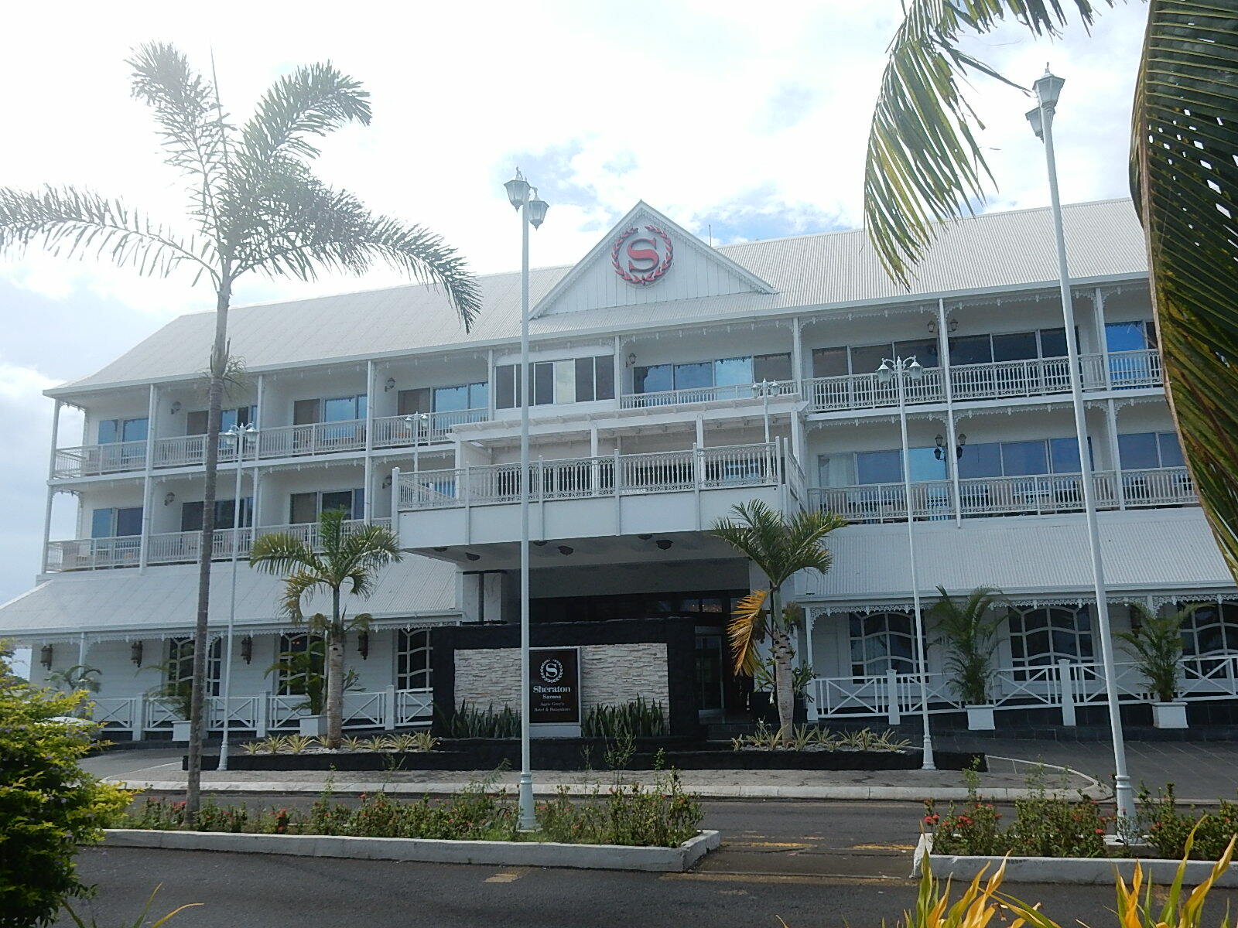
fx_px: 1073
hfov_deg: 60.0
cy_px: 464
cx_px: 619
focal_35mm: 30
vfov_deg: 46.8
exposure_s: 1/1000
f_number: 4
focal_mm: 5.4
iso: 125
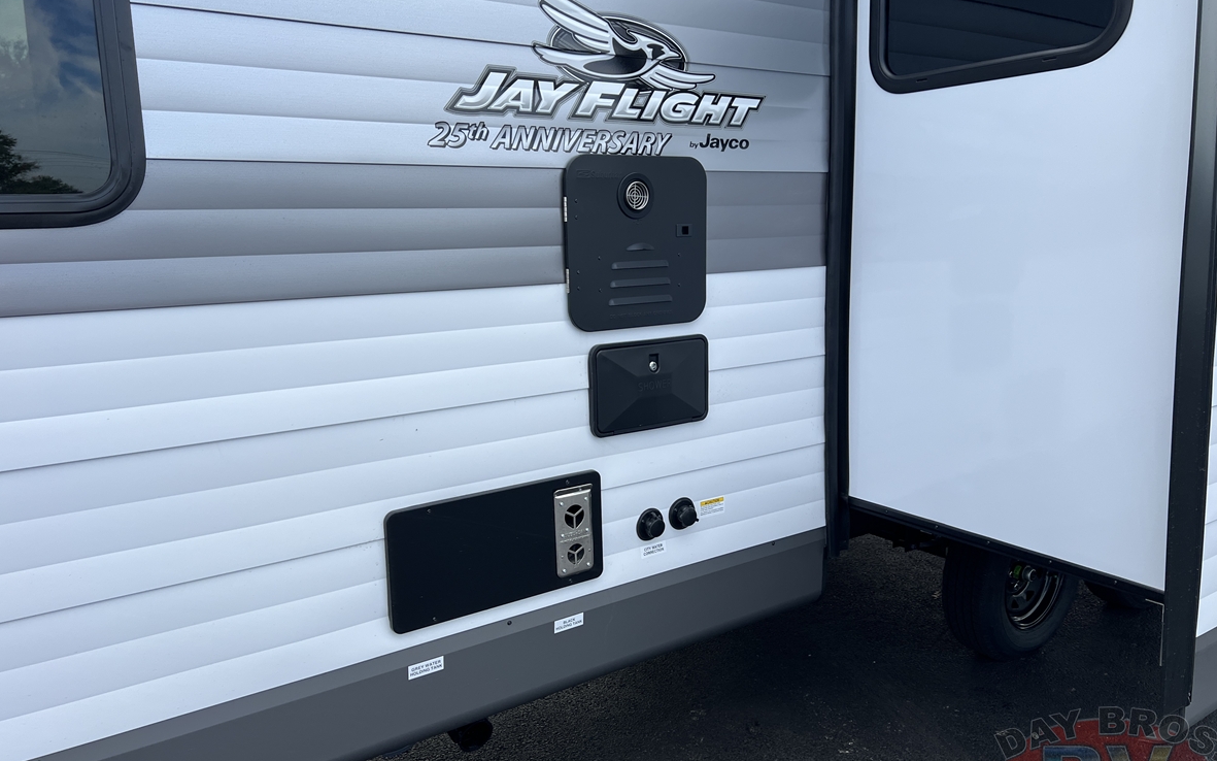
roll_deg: +0.4
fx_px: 929
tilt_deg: -8.9
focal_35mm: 28
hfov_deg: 66.5
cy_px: 376
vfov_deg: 44.5
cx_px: 606
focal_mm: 5.7
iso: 50
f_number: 1.5
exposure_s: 1/1553
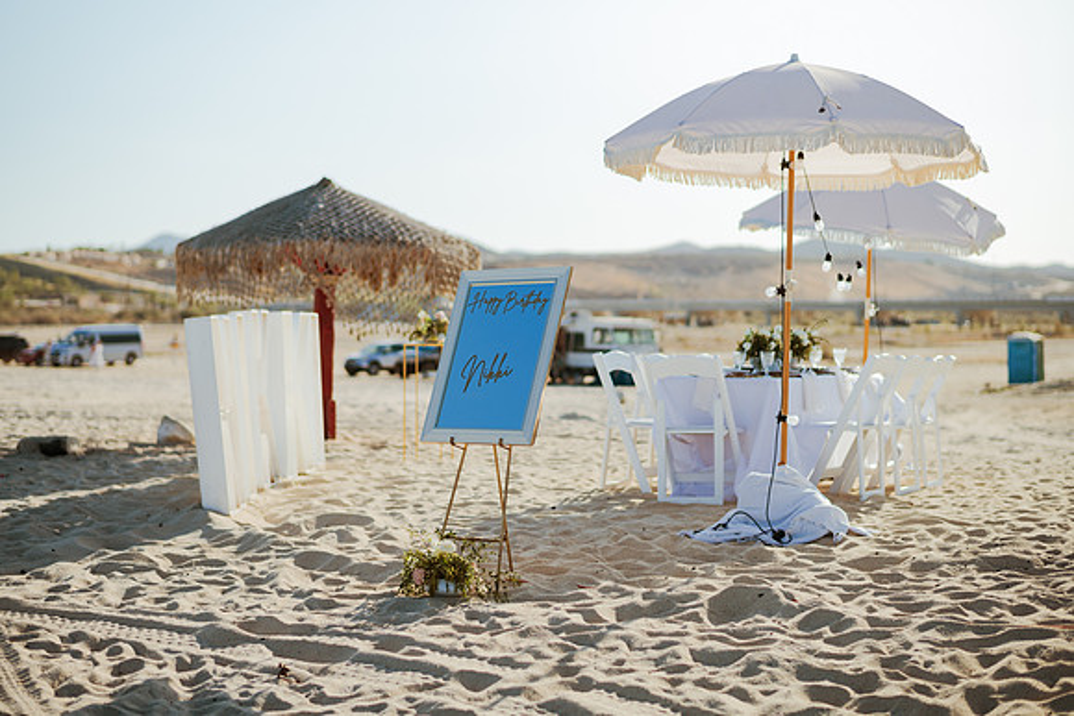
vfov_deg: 23.4
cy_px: 358
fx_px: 1731
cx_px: 537
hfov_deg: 34.5
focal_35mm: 58
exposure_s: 1/8000
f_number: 2
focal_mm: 58
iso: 125
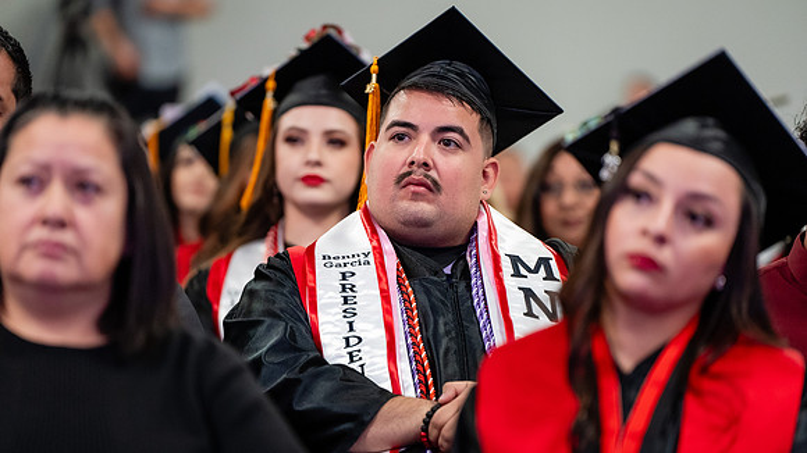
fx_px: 4036
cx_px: 404
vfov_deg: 6.4
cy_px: 226
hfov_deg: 11.4
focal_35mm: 189
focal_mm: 180
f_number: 2.8
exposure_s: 1/160
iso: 2000
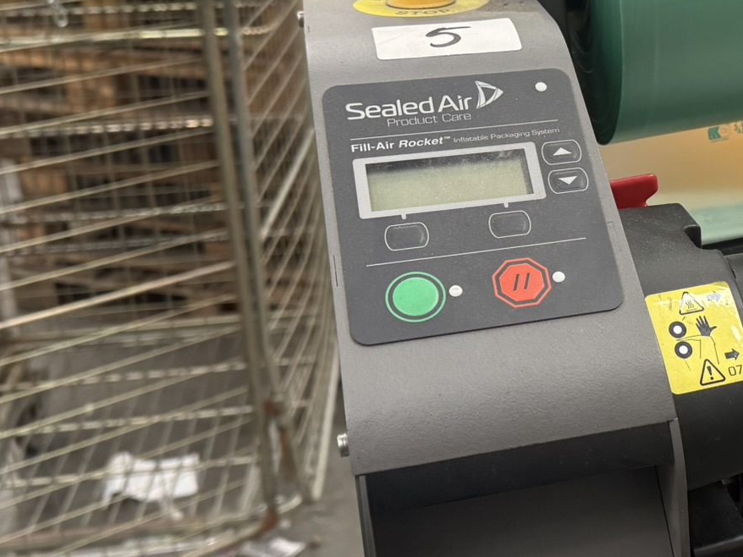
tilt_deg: -21.9
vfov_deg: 26.0
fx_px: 1202
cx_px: 682
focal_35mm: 56
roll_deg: -0.6
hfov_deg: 32.5
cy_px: 221
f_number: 1.78
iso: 200
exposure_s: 1/100
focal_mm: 6.76
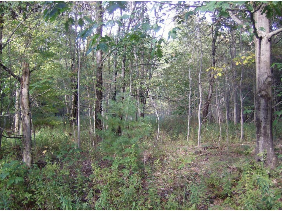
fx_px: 293
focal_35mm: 36
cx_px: 141
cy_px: 106
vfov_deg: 39.7
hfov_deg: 51.4
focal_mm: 6
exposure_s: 1/75.7
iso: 100
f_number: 2.8
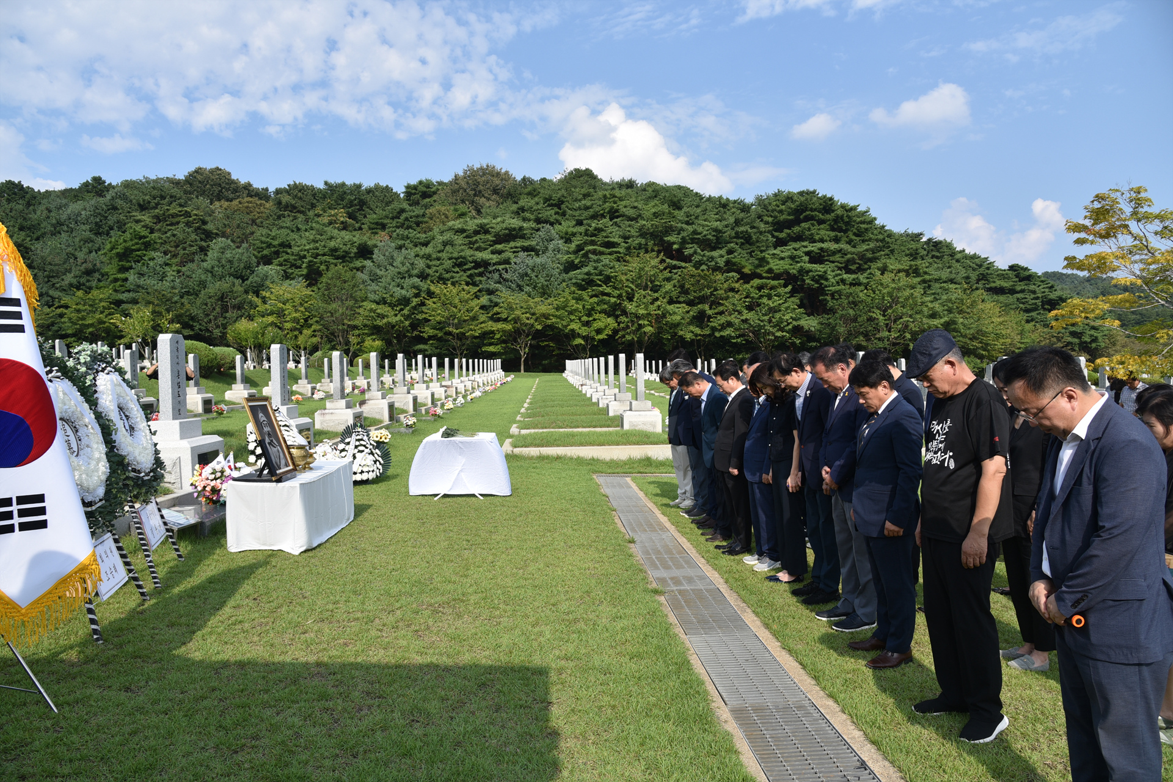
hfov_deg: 73.7
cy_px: 391
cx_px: 586
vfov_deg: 53.1
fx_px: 782
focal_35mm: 24
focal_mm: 24
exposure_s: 1/320
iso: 200
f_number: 9
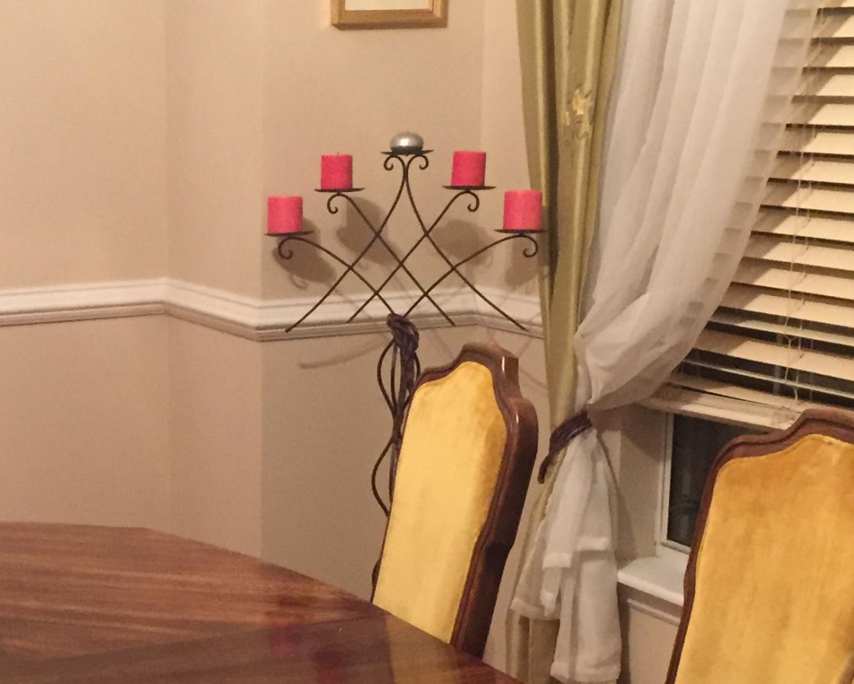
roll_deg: +1.1
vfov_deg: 20.0
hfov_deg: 24.4
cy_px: 549
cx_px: 96
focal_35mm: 76
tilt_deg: -13.6
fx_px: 1921
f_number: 2.2
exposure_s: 1/15
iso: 250
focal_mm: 4.15
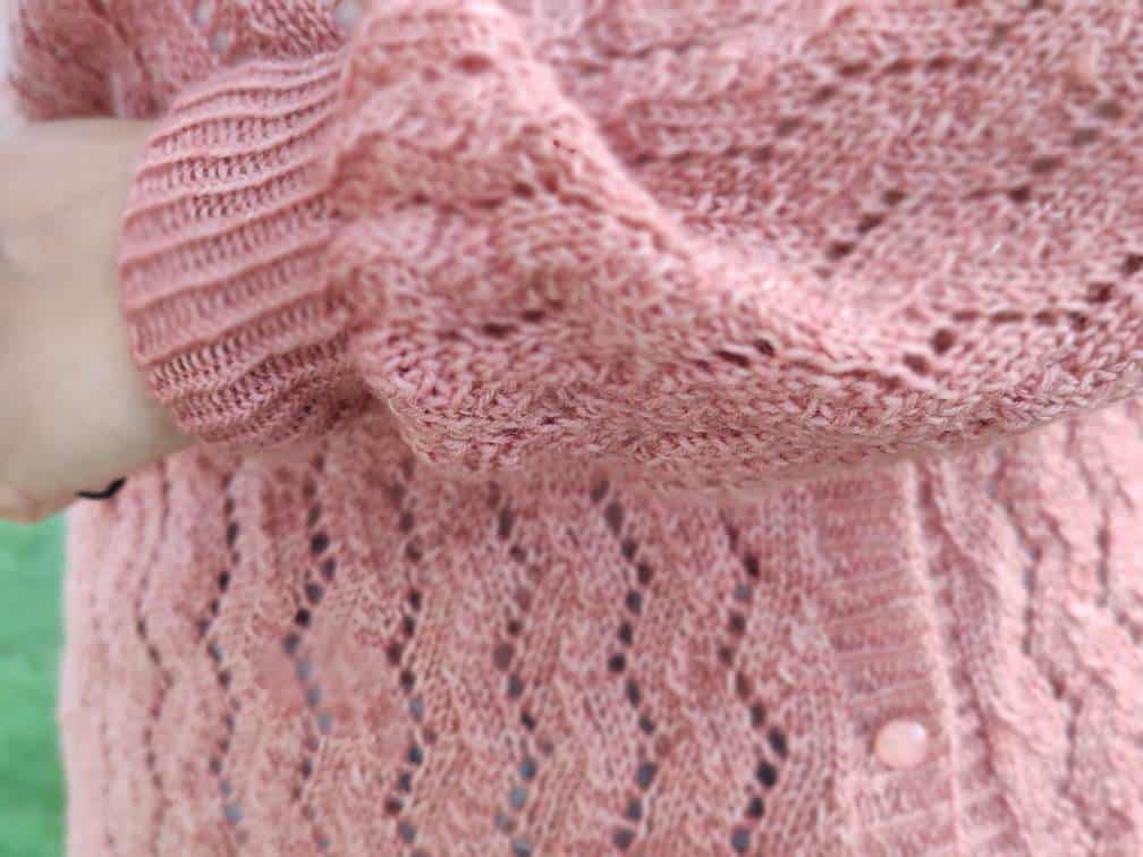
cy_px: 428
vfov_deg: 35.1
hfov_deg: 45.8
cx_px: 572
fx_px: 1354
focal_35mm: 41
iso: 135
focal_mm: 8.16
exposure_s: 1/100
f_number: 2
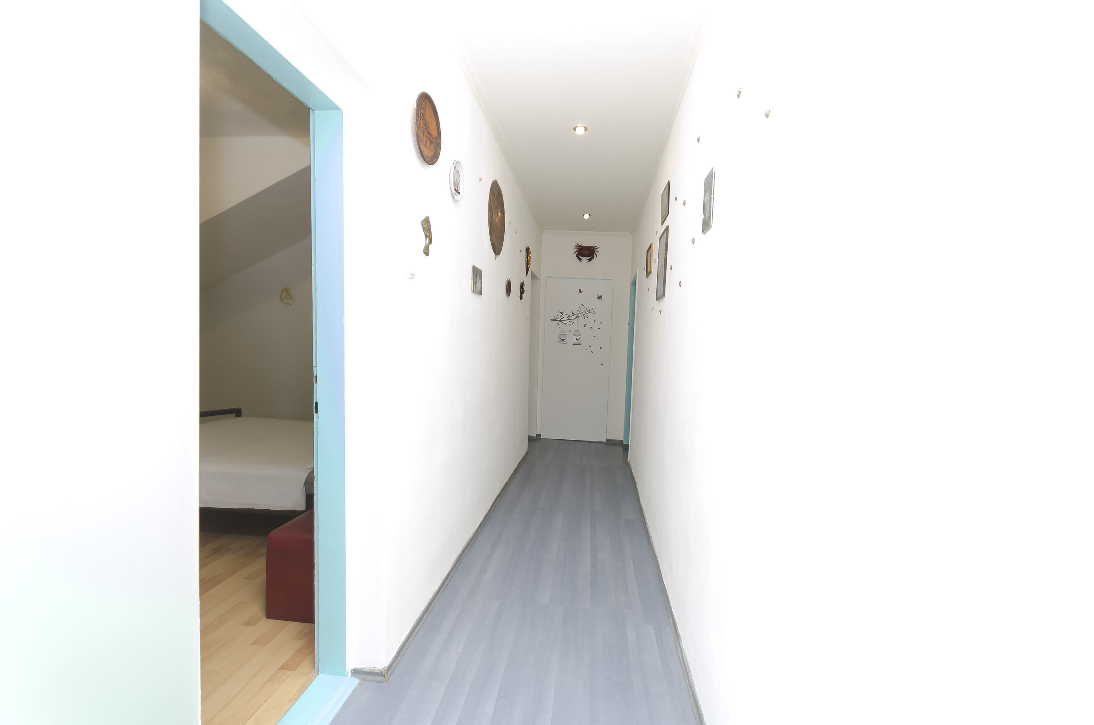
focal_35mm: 15
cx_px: 547
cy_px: 362
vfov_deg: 77.1
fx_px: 455
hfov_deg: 100.5
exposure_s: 1/60
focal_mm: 10
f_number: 4
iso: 900
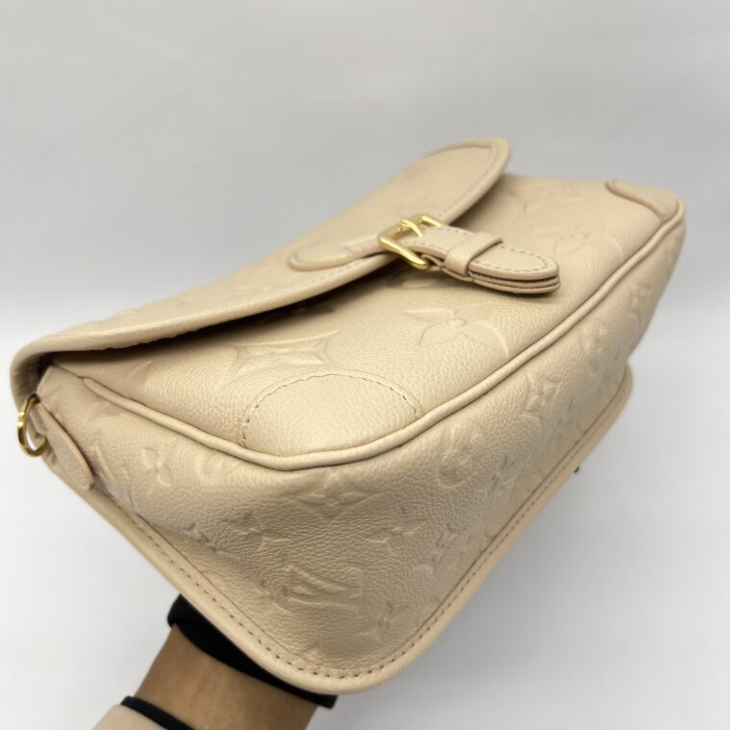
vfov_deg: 52.5
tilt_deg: -43.0
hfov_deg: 52.5
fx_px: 740
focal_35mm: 31
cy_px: 352
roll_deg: +3.8
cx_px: 362
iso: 32
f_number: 1.5
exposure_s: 1/147
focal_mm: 5.7
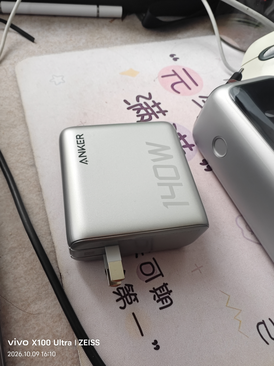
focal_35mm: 23
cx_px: 137
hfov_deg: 58.9
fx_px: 243
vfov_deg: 73.9
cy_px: 183
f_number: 2.2
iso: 100
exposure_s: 1/50
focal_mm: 2.59
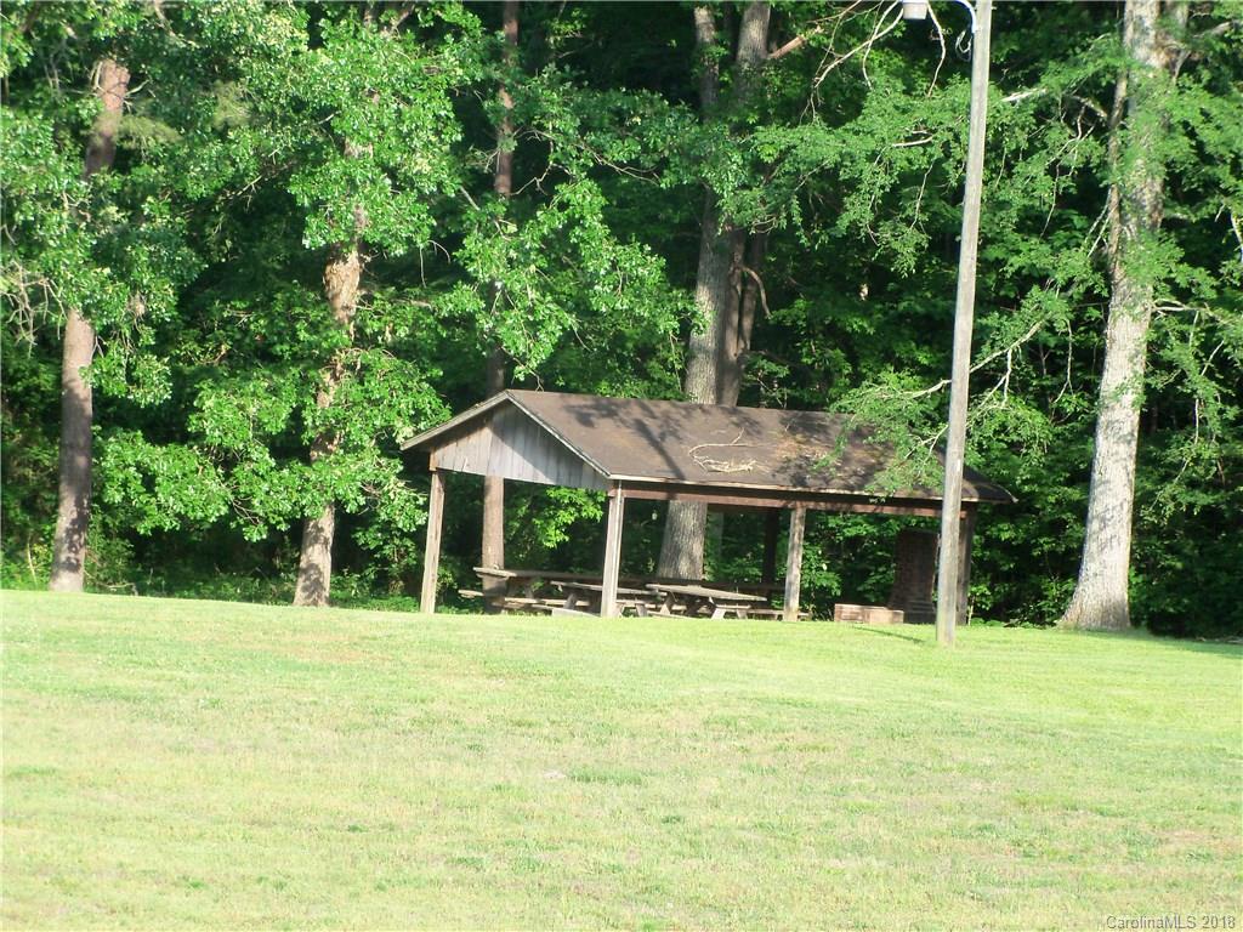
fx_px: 4740
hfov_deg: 14.9
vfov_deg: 11.2
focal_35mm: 132
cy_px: 466
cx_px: 622
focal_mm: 23.5
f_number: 4.2
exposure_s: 1/160
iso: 64
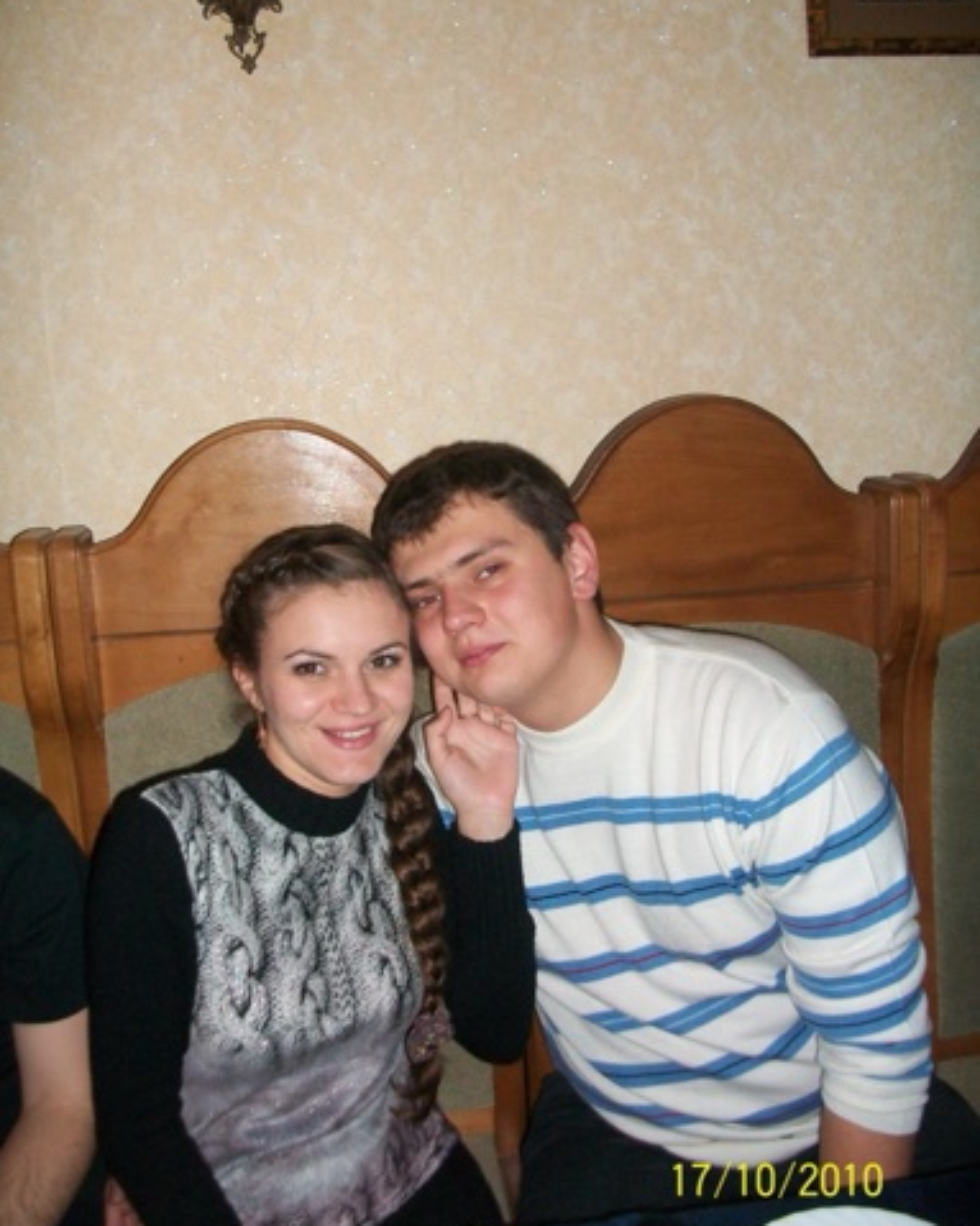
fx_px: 1306
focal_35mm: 36
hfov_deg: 41.1
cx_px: 484
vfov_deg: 50.3
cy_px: 594
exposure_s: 1/60
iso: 160
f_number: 2.8
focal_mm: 5.7
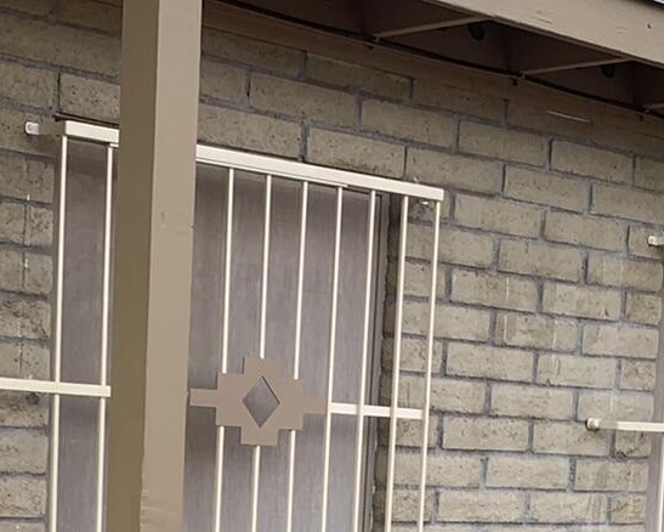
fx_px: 1868
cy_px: 698
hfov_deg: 20.0
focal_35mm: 95
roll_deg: -2.5
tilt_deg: -3.9
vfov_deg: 15.4
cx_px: 188
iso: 25
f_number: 1.8
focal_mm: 4.25
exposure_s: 1/378
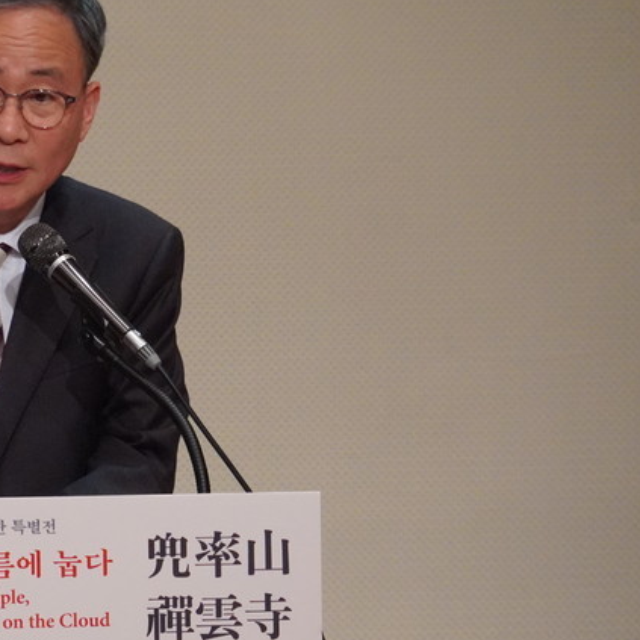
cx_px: -9
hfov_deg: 3.0
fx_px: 12090
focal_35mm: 578
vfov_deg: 3.0
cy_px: 348
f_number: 6.3
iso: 5000
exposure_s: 1/320
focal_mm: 200
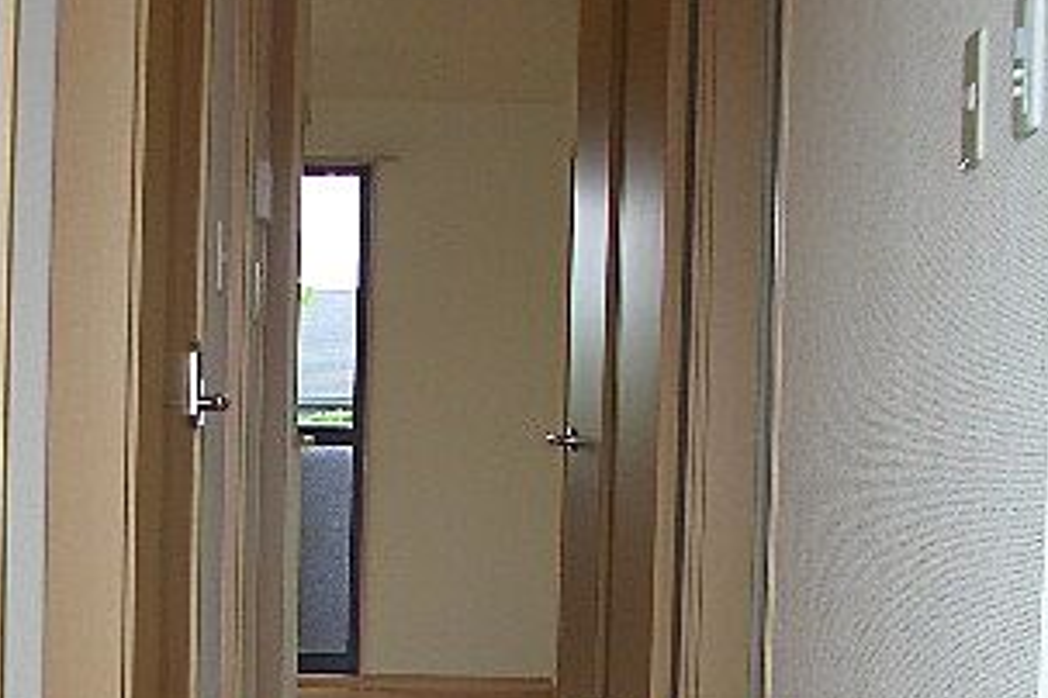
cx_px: 522
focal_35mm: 77
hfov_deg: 26.3
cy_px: 746
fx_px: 2241
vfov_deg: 17.2
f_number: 2.6
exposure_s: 1/100
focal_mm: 5.8
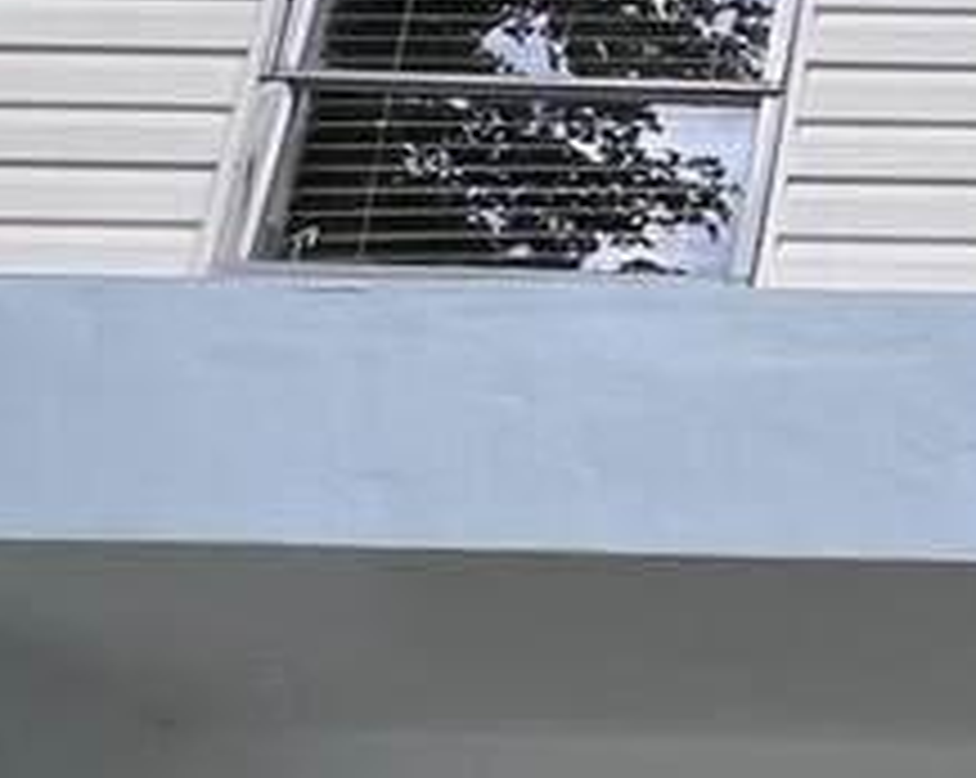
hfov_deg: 20.3
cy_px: 432
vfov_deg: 20.4
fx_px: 2164
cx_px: 1615
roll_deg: -1.5
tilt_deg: +22.3
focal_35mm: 75
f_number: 1.8
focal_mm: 1.57
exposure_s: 1/477
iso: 32
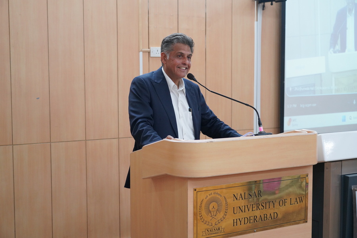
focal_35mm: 51
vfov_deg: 26.5
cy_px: 119
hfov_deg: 38.9
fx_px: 506
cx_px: 178
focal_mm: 51
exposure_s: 1/160
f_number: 4
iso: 4000
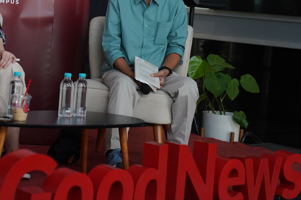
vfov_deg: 11.1
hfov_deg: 16.6
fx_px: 1028
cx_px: 76
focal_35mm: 123
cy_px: 30
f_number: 4.5
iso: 800
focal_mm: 70
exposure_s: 1/125
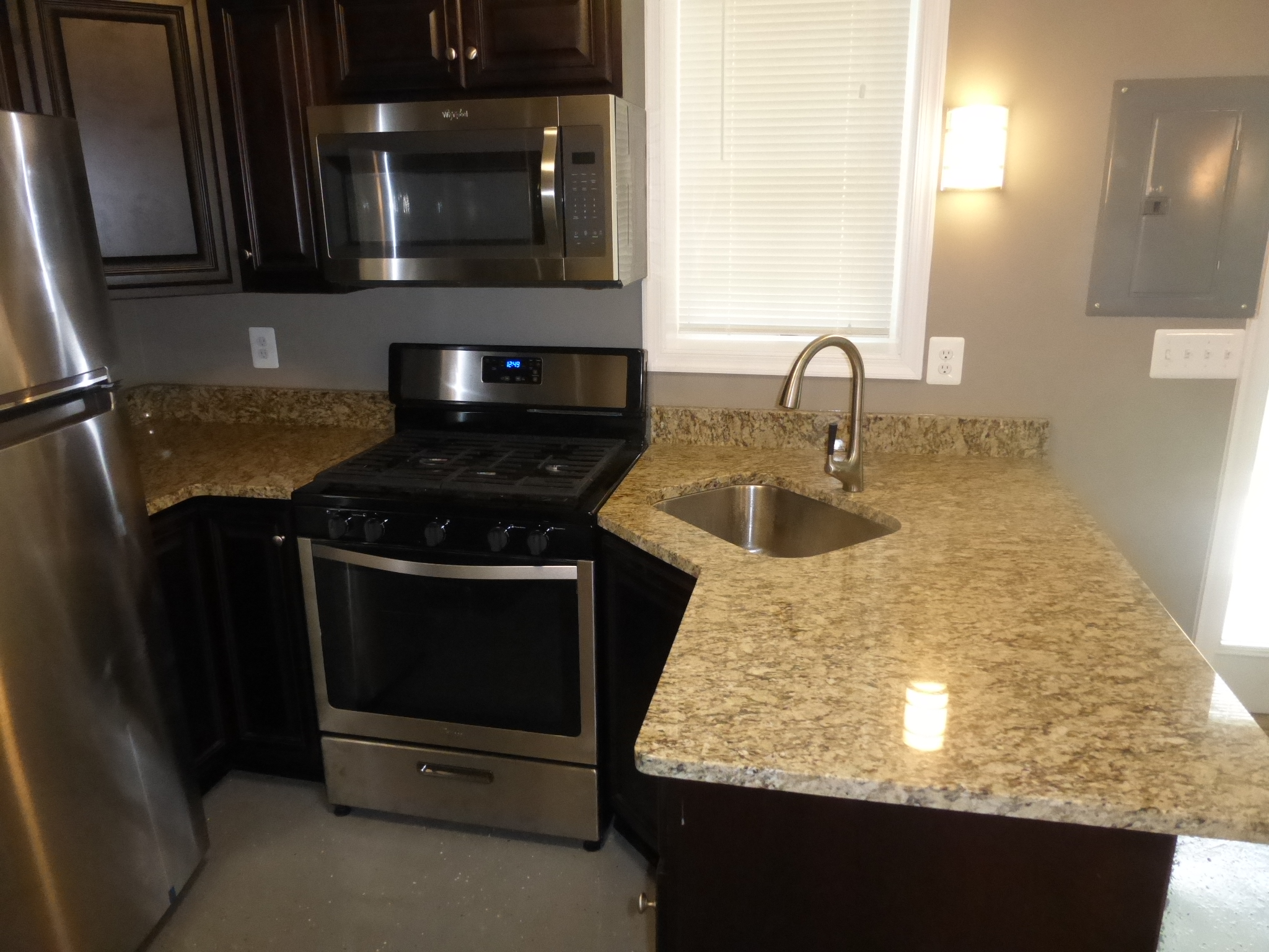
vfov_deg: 56.8
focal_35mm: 24
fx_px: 880
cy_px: 476
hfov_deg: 71.6
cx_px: 634
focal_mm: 4.3
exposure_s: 1/60
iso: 800
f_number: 4
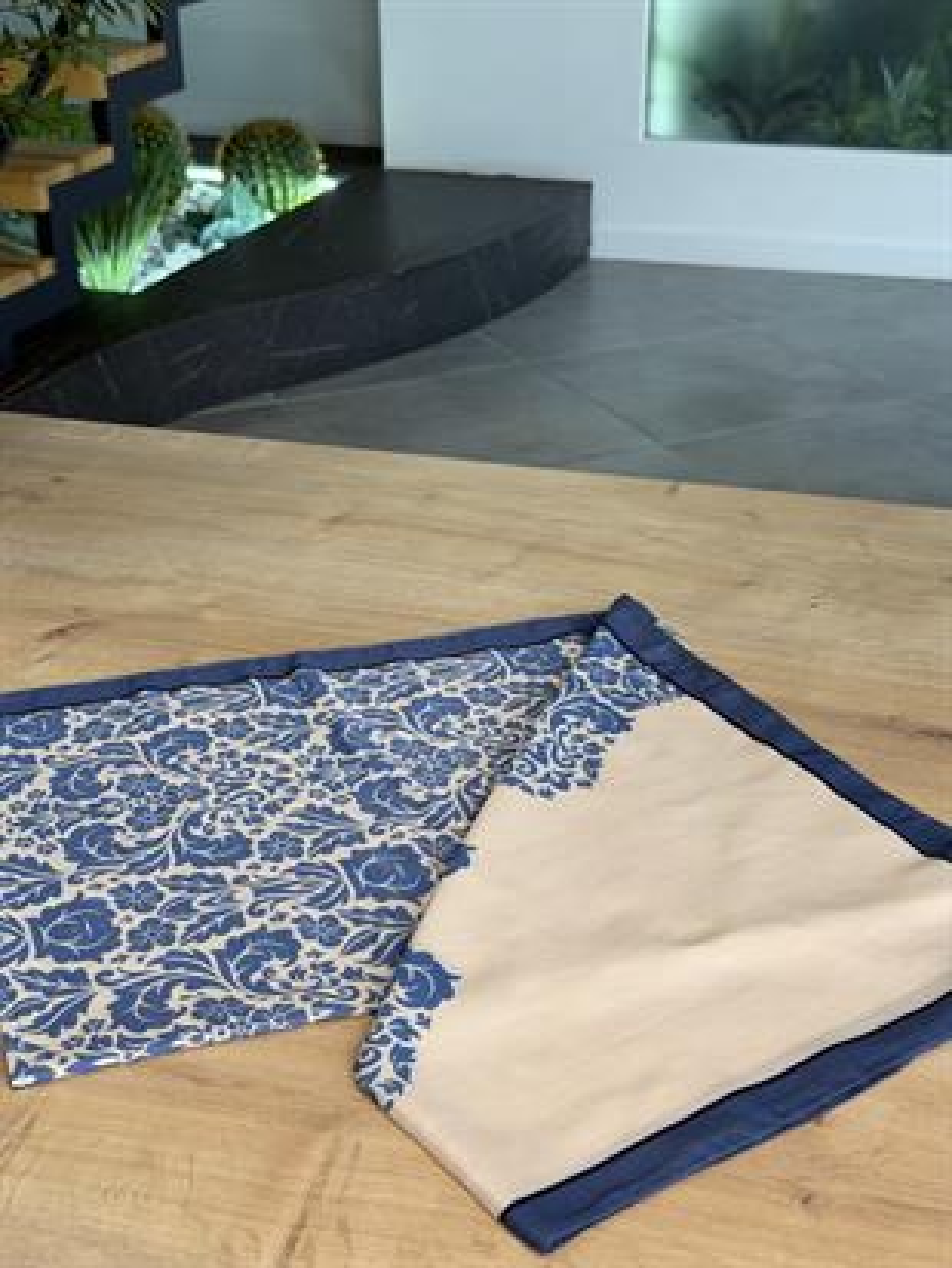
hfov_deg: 30.3
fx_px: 1759
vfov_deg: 39.6
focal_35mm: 48
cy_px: 634
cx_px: 476
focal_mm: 6.76
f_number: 1.78
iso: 50
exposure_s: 1/184
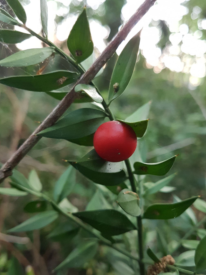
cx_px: 113
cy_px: 150
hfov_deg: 45.4
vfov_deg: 58.3
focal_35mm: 31
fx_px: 246
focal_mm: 4.2
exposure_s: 1/50
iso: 320
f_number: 1.7
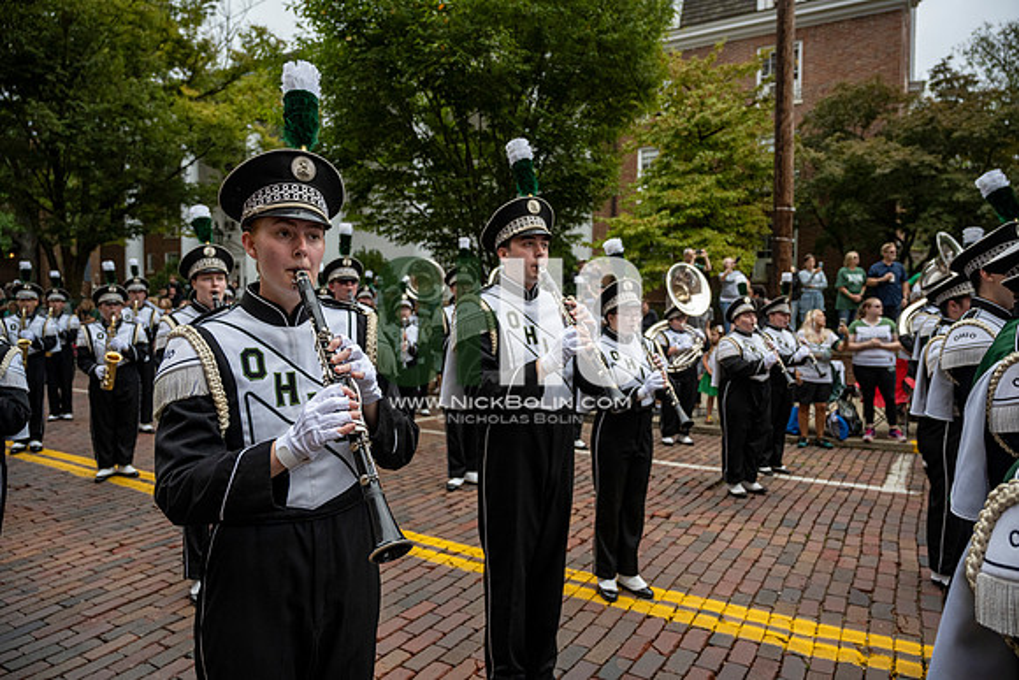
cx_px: 510
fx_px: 679
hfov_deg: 73.7
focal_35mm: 24
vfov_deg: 53.2
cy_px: 340
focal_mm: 24
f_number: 4
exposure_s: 1/1600
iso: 640
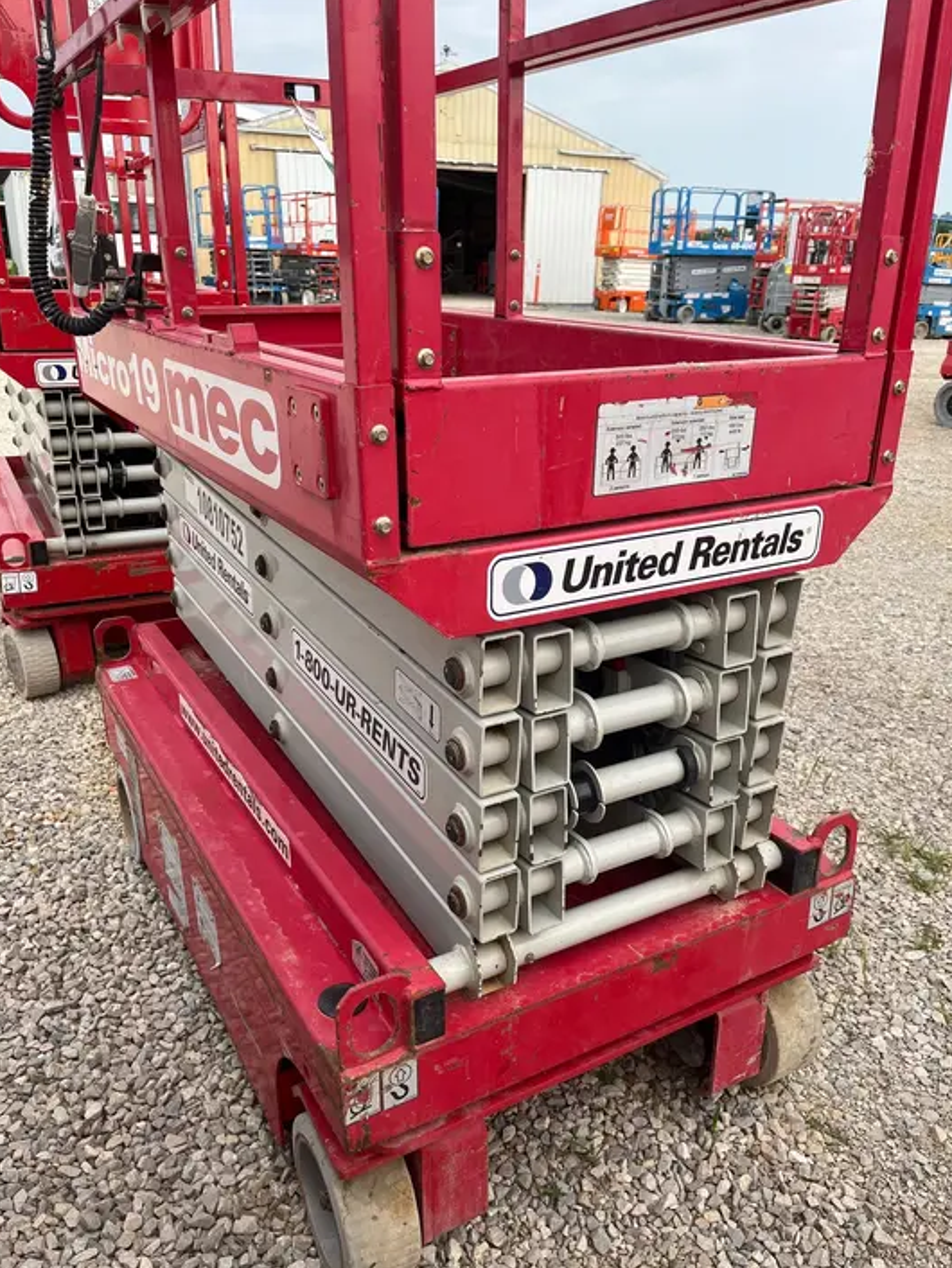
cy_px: 655
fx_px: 989
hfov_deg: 51.4
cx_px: 474
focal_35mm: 27
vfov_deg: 65.3
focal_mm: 5.1
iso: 50
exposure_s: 1/1339
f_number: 1.6
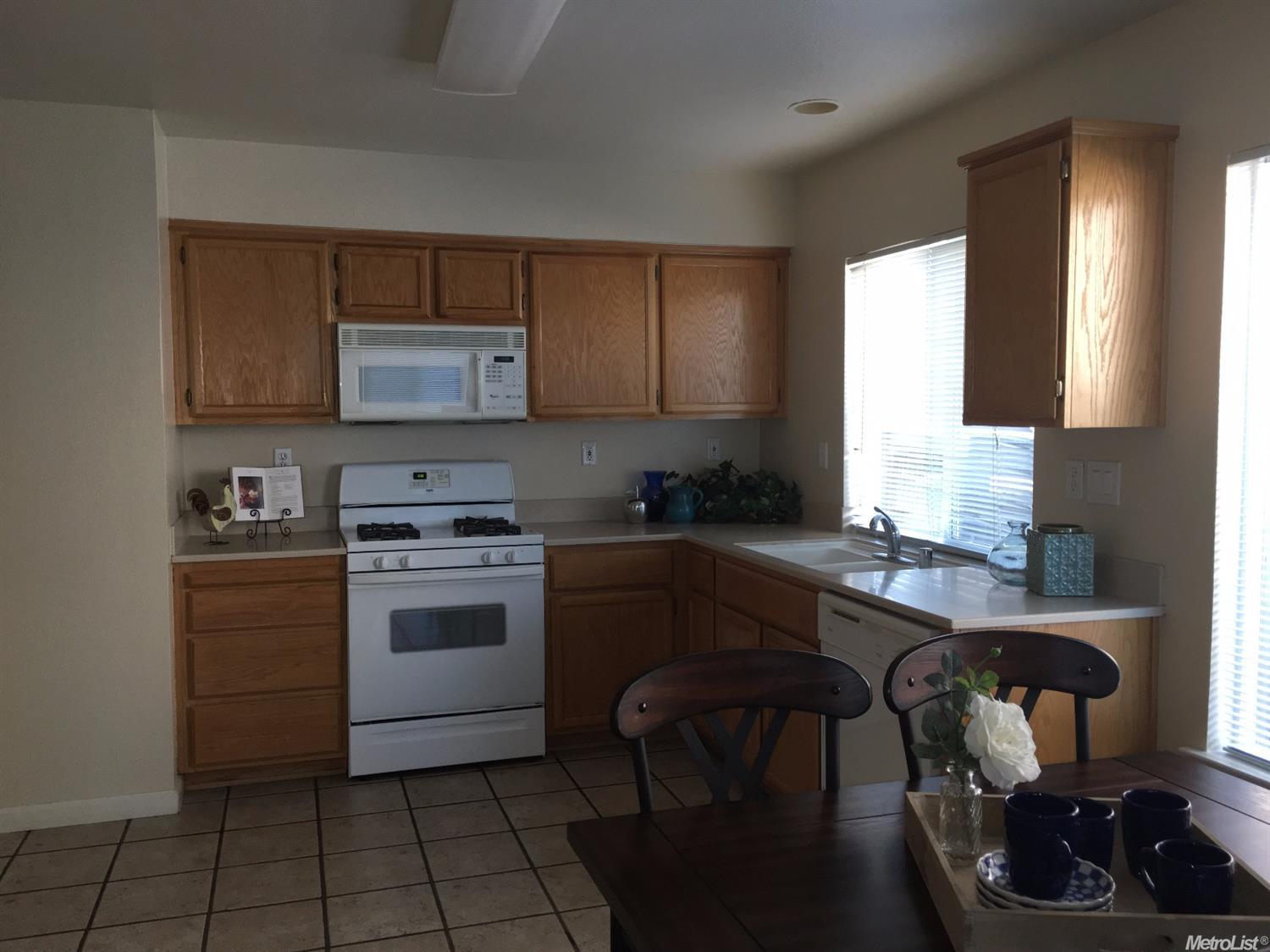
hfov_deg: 61.7
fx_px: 1064
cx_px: 635
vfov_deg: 48.2
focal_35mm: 29
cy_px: 476
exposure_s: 1/30
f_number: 2.2
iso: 50
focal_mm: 4.15
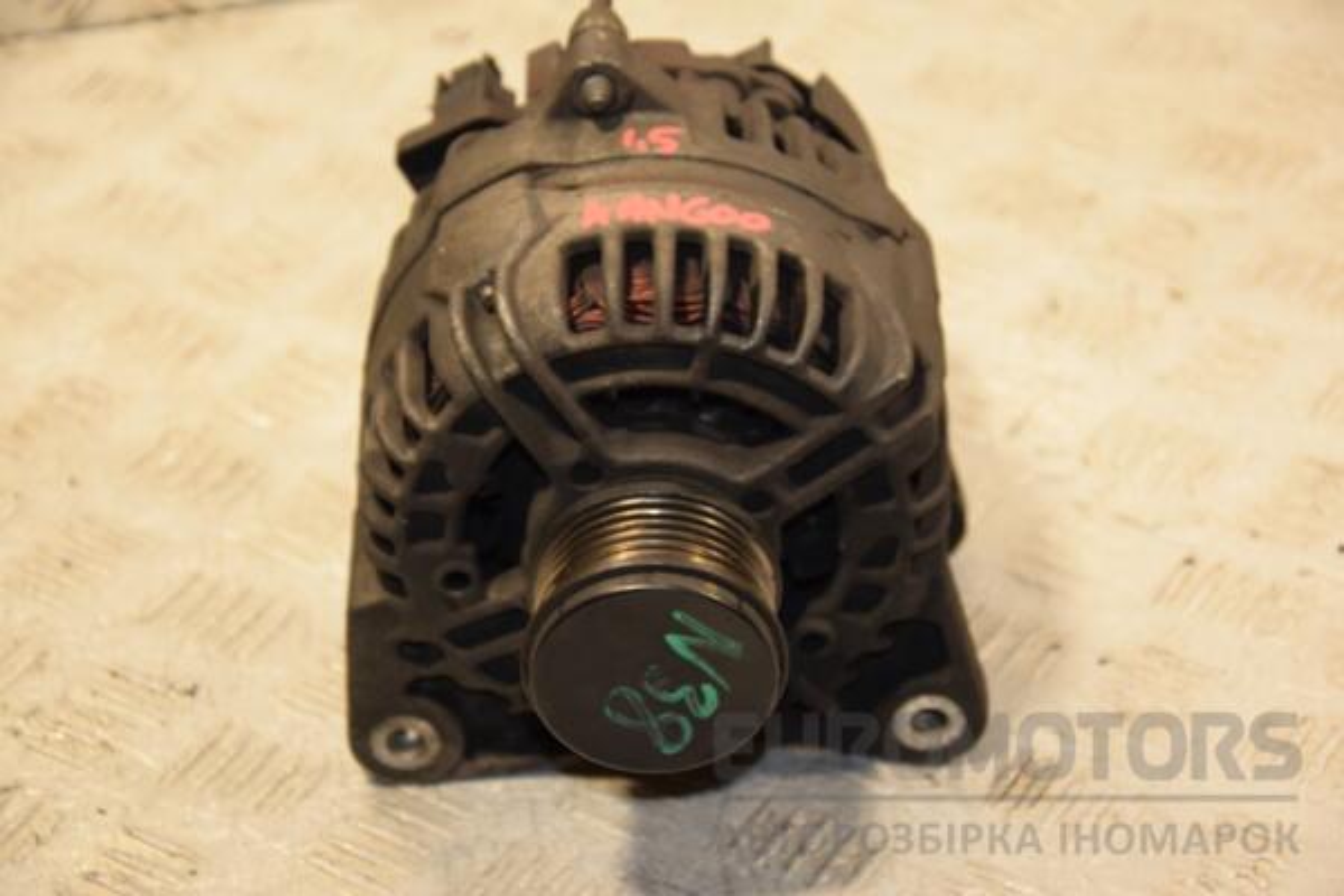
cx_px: 672
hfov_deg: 19.5
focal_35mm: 105
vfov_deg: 13.0
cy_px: 448
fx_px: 3920
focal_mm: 70
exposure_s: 1/125
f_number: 5.3
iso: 800
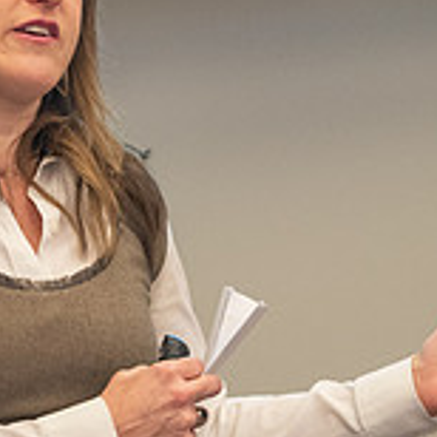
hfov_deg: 2.4
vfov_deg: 2.4
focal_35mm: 729
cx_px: 240
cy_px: 105
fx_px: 10412
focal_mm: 200
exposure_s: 1/160
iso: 2000
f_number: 2.8
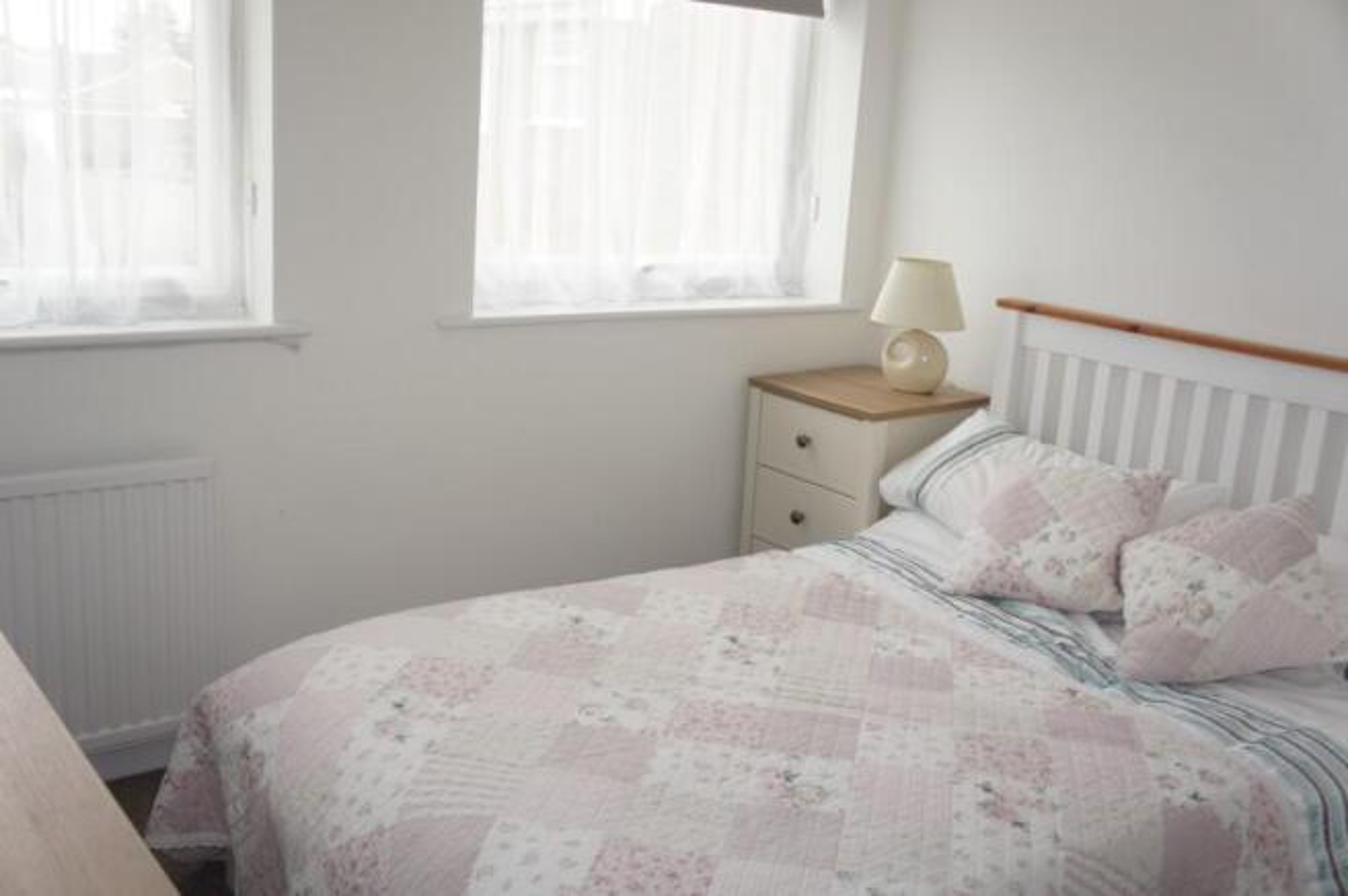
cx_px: 674
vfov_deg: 38.3
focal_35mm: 34
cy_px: 448
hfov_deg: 55.2
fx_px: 1291
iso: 200
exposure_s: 1/60
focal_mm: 23
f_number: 4
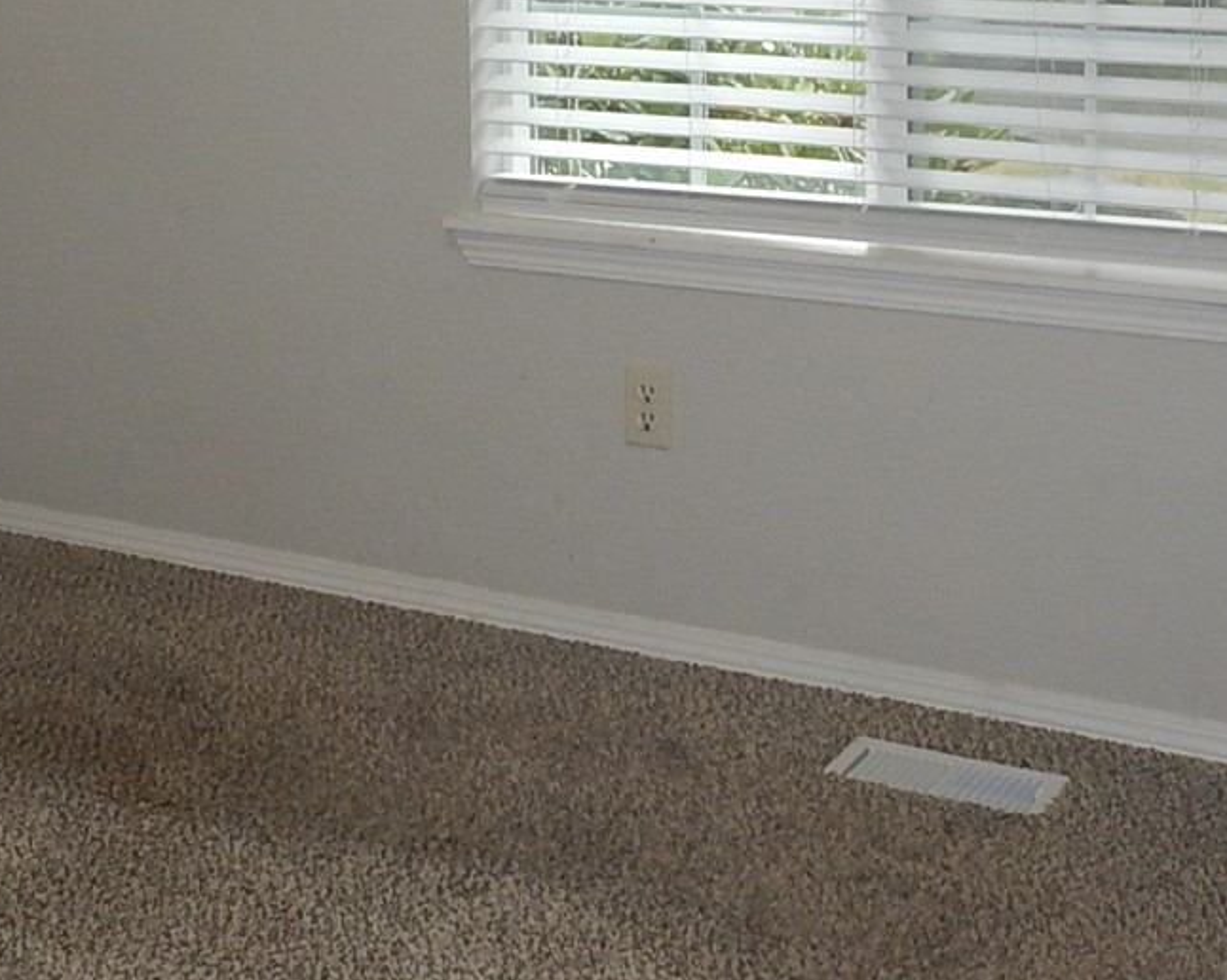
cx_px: 488
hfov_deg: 25.4
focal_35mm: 75
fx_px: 2722
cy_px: -53
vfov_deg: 19.7
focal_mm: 5.6
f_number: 4.2
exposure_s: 1/30
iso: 220
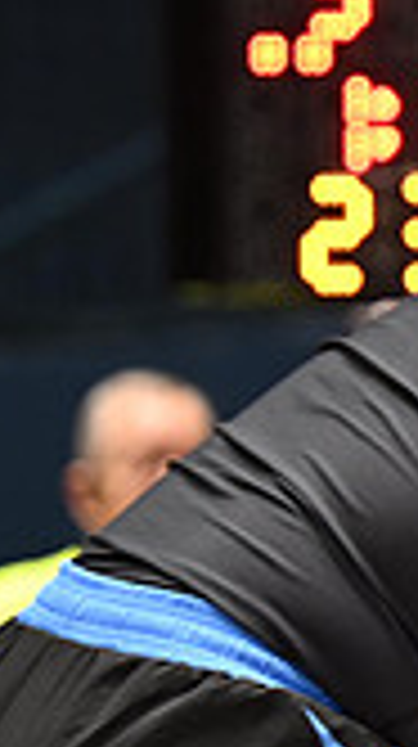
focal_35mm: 686
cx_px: 1142
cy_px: 389
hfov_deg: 1.8
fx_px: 13559
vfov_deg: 3.2
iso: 720
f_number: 2.8
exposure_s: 1/120
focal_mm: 125
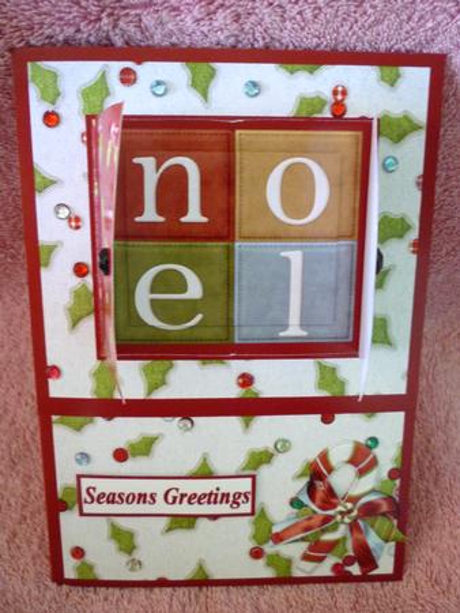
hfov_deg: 48.3
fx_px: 513
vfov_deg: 61.6
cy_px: 306
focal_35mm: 29
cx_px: 230
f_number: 3.3
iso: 400
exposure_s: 1/15
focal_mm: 5.2
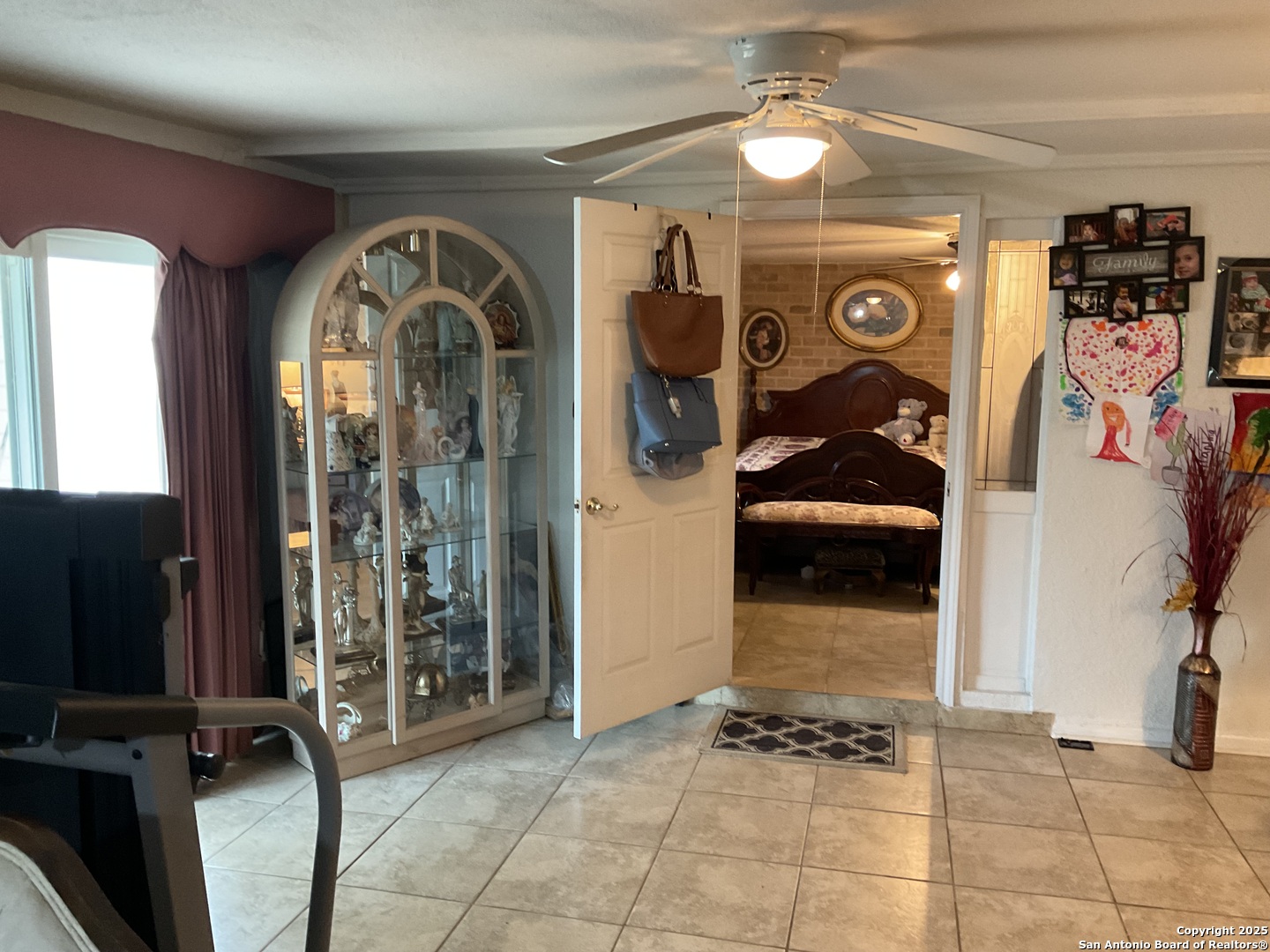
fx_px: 1064
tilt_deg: -7.6
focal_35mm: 29
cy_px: 476
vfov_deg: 48.2
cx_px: 635
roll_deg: -0.7
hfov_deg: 61.7
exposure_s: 1/40
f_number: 1.8
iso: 200
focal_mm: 3
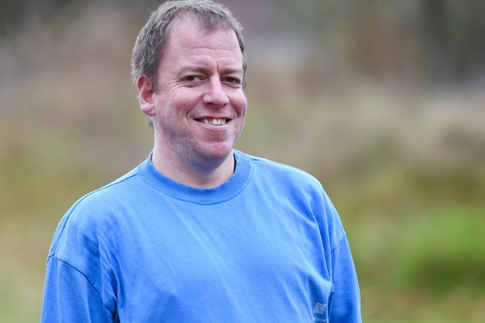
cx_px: 198
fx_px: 4823
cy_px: 168
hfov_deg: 5.8
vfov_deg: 3.8
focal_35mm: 358
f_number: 2.8
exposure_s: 1/500
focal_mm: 200
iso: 320
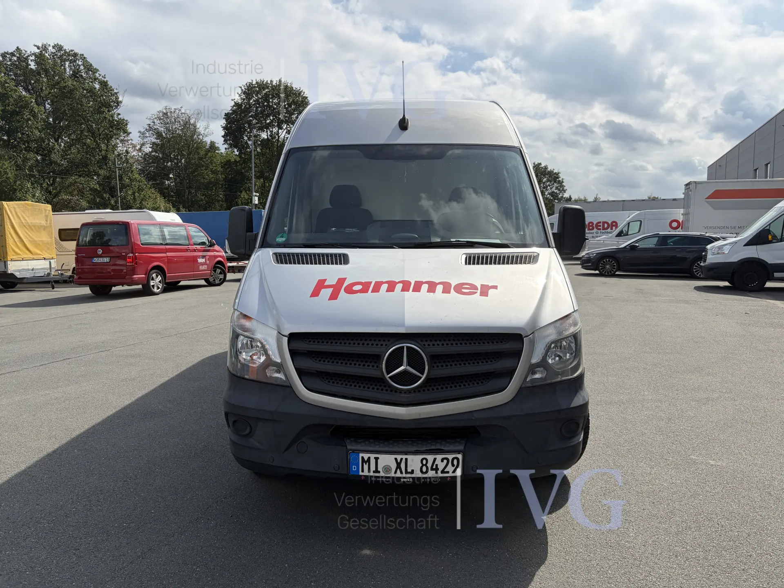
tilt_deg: -4.6
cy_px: 294
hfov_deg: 67.3
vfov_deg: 53.1
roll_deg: +0.8
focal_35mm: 26
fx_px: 589
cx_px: 392
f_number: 1.6
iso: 50
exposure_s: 1/4950
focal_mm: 5.96
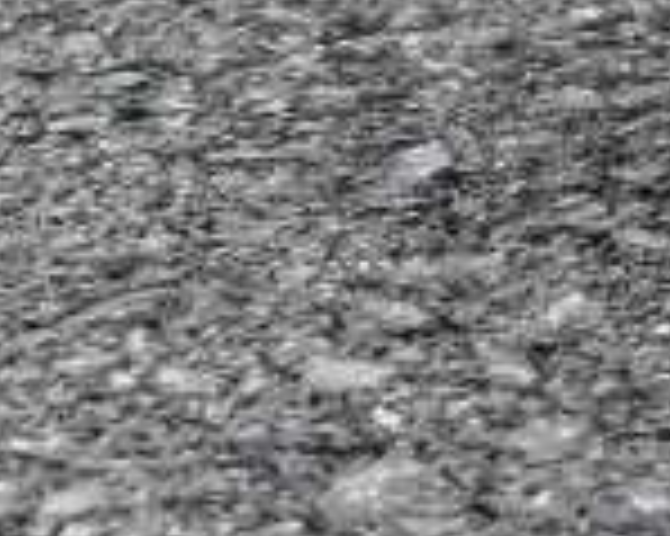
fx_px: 3884
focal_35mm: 196
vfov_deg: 7.8
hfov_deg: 9.4
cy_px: -106
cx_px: 1178
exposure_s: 1/320
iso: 6400
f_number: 9
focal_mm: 34
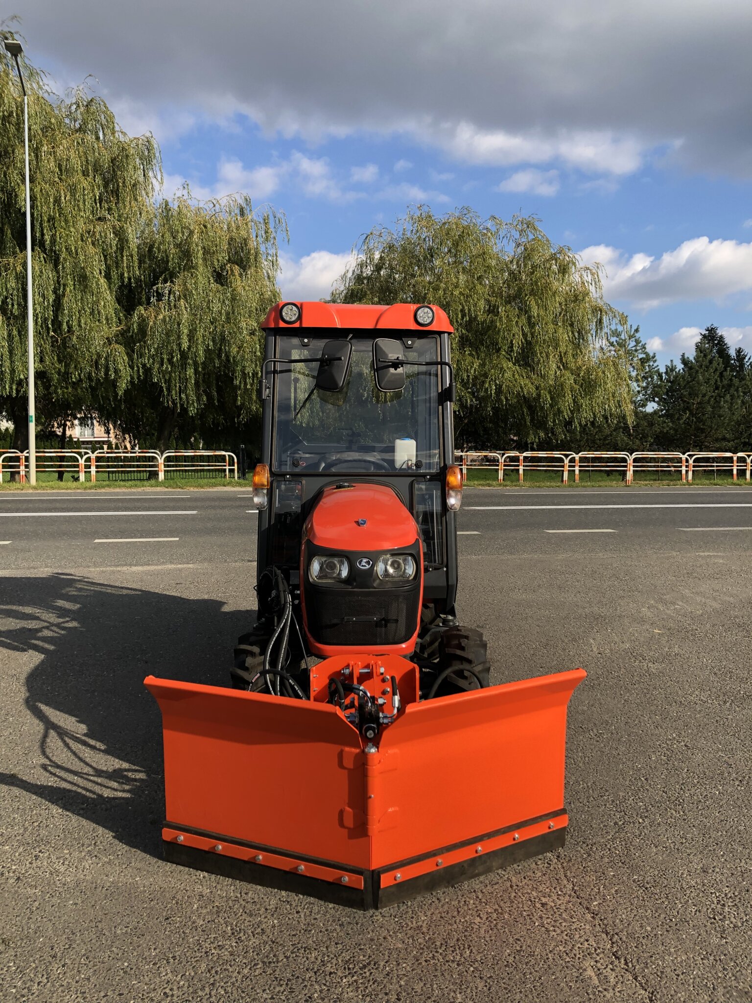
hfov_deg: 49.7
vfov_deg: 63.4
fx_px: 811
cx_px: 376
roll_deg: +0.5
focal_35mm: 28
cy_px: 502
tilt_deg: -3.5
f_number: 1.8
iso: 20
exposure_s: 1/1263
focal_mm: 3.99
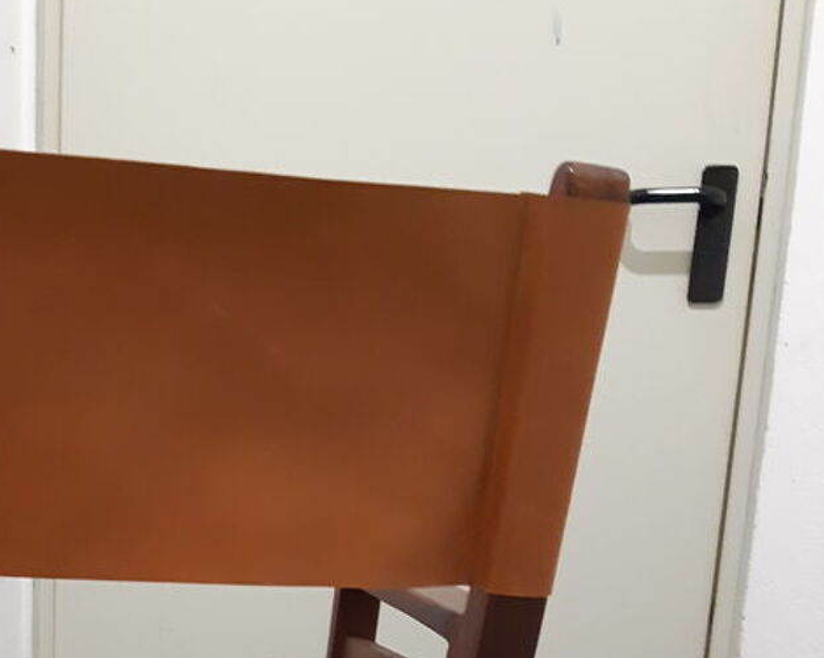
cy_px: 783
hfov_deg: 34.4
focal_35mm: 54
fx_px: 1316
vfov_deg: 25.3
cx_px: 269
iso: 500
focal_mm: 3.93
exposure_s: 1/25
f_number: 1.7
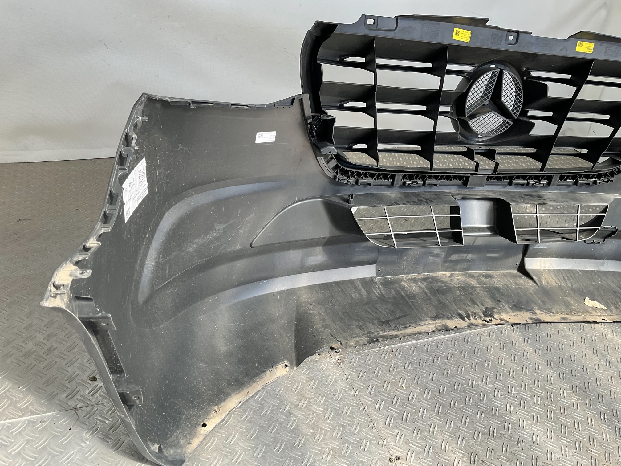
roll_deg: -11.5
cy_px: 233
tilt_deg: -32.8
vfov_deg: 48.2
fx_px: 520
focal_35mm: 29
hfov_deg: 61.7
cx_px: 310
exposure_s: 1/251
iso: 16
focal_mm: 3
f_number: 1.8
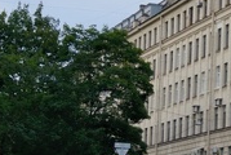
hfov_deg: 11.9
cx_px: 409
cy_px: 115
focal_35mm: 159
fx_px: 1022
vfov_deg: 8.7
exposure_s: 1/4000
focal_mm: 36
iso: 640
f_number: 4
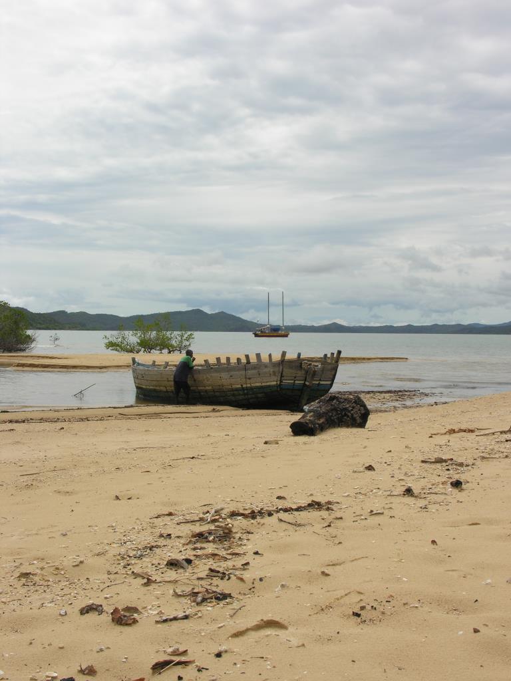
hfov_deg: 29.1
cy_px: 340
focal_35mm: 50
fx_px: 984
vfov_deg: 38.2
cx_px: 256
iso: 50
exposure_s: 1/234
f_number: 7.8
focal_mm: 12.7
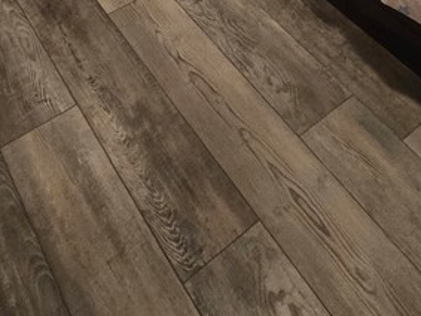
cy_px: -250
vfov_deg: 21.1
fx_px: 571
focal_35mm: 47
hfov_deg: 39.6
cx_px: 305
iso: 1000
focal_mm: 2.2
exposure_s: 1/60
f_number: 2.2
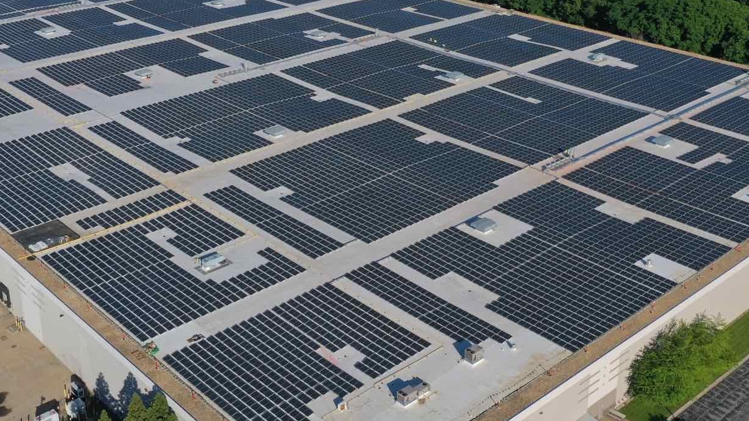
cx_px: 357
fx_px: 953
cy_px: 83
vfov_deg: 24.5
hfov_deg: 42.9
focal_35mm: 48
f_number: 6.3
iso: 100
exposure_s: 1/800
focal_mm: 10.26
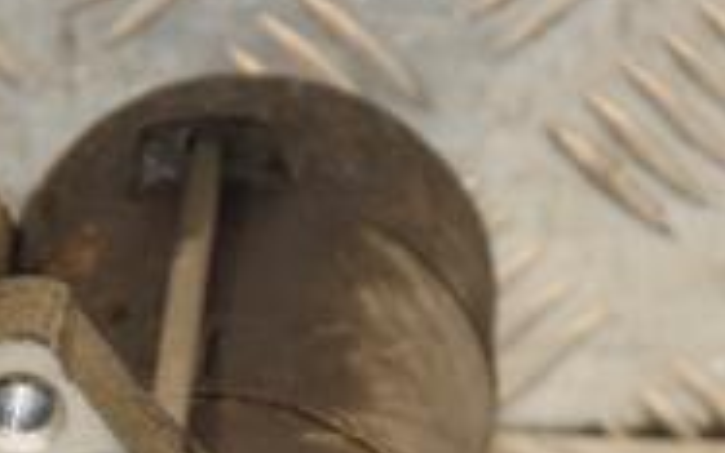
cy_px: 685
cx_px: 97
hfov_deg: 5.0
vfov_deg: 3.1
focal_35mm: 417
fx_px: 8235
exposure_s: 1/125
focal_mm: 85
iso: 800
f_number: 5.6
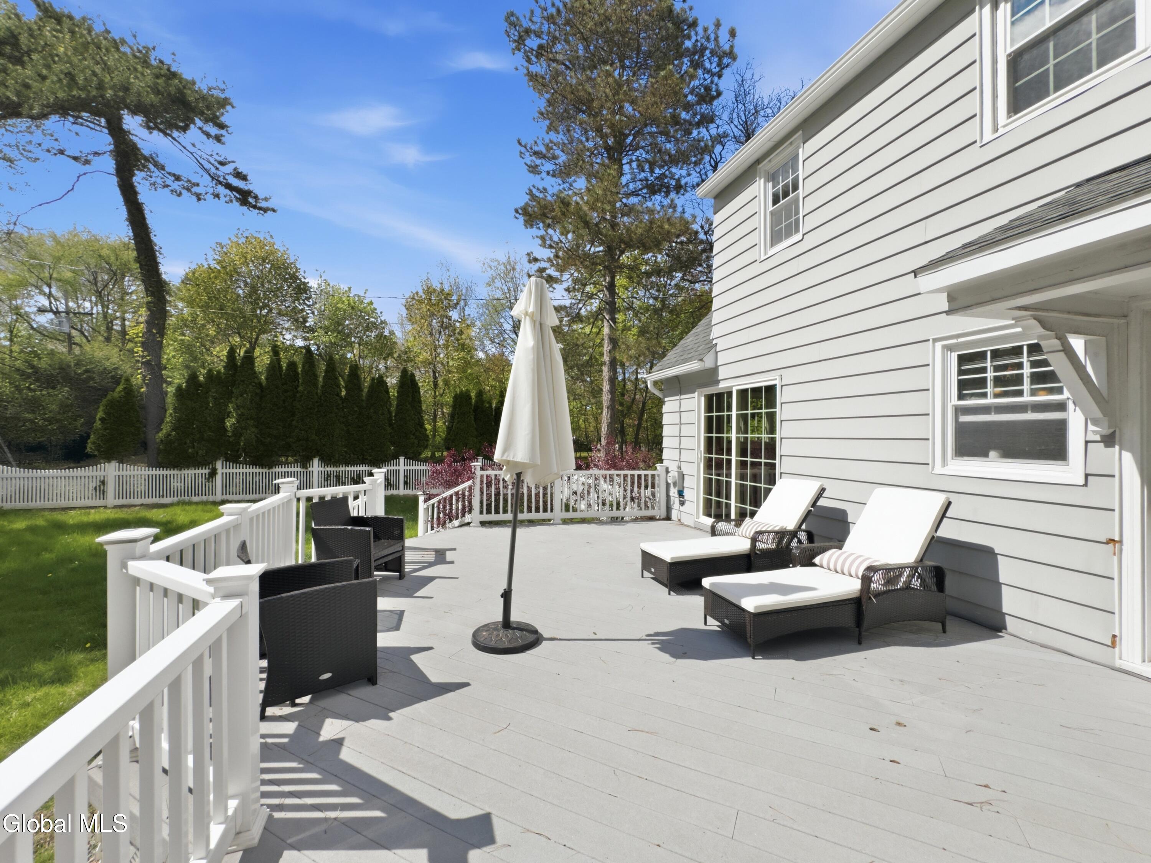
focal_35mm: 14
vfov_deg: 85.7
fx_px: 466
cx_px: 576
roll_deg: +0.7
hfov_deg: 102.1
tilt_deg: +0.5
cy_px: 432
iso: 50
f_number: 2.2
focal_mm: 2.2
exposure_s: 1/3546
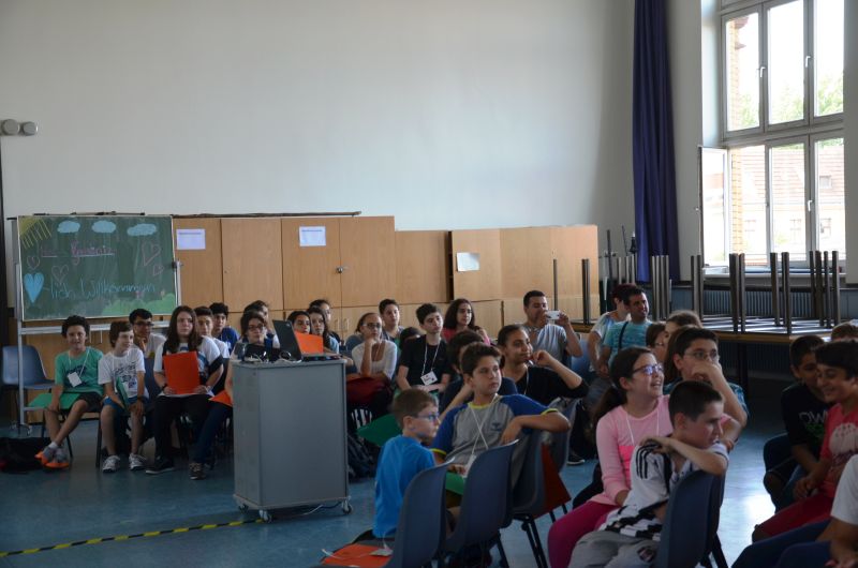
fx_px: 1356
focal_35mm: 57
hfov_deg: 35.1
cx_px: 429
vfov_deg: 23.7
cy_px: 284
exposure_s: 1/60
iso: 400
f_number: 4.5
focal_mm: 38
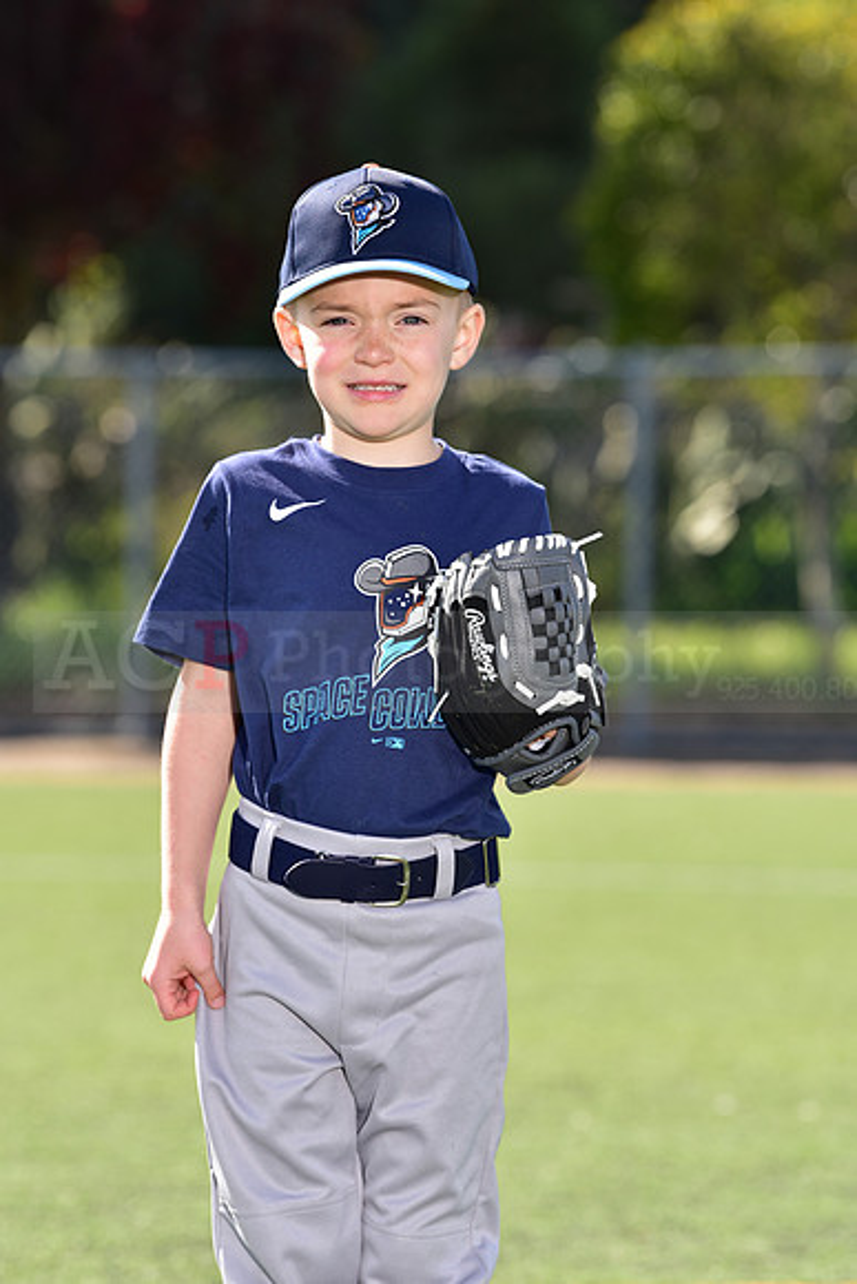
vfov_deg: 10.3
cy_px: 642
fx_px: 7137
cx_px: 428
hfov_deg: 6.9
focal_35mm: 200
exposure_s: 1/200
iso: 80
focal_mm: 200
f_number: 5.6
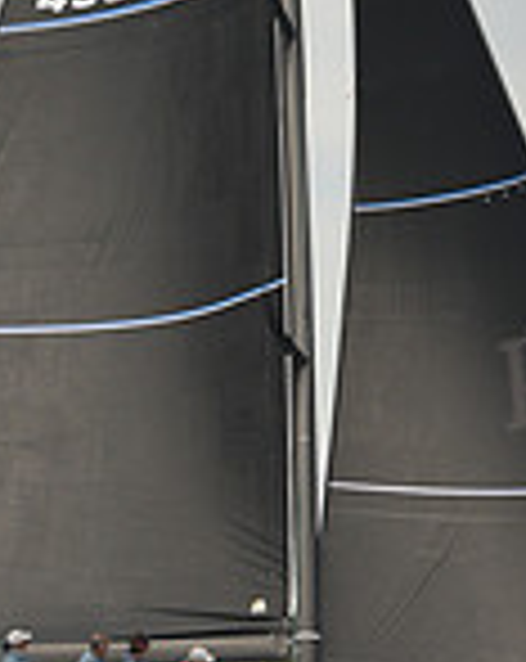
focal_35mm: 260
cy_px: 144
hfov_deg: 5.9
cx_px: 267
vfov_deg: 7.4
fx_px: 5075
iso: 250
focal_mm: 70
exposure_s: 1/640
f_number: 6.3
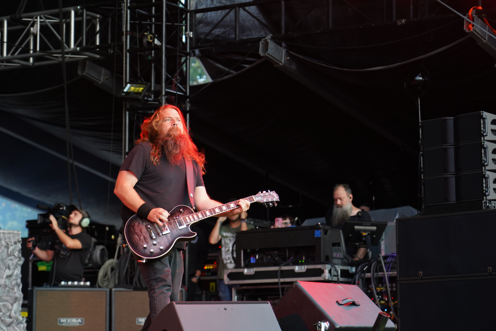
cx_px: 248
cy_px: 166
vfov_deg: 13.0
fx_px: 1447
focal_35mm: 105
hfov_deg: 19.5
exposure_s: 1/125
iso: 640
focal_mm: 105
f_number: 4
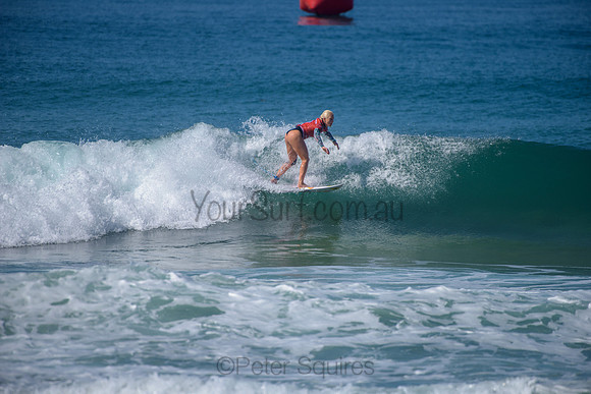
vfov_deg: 2.8
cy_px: 197
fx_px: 8210
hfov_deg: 4.1
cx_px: 296
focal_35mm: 500
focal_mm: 500
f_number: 5.6
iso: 140
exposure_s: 1/2000
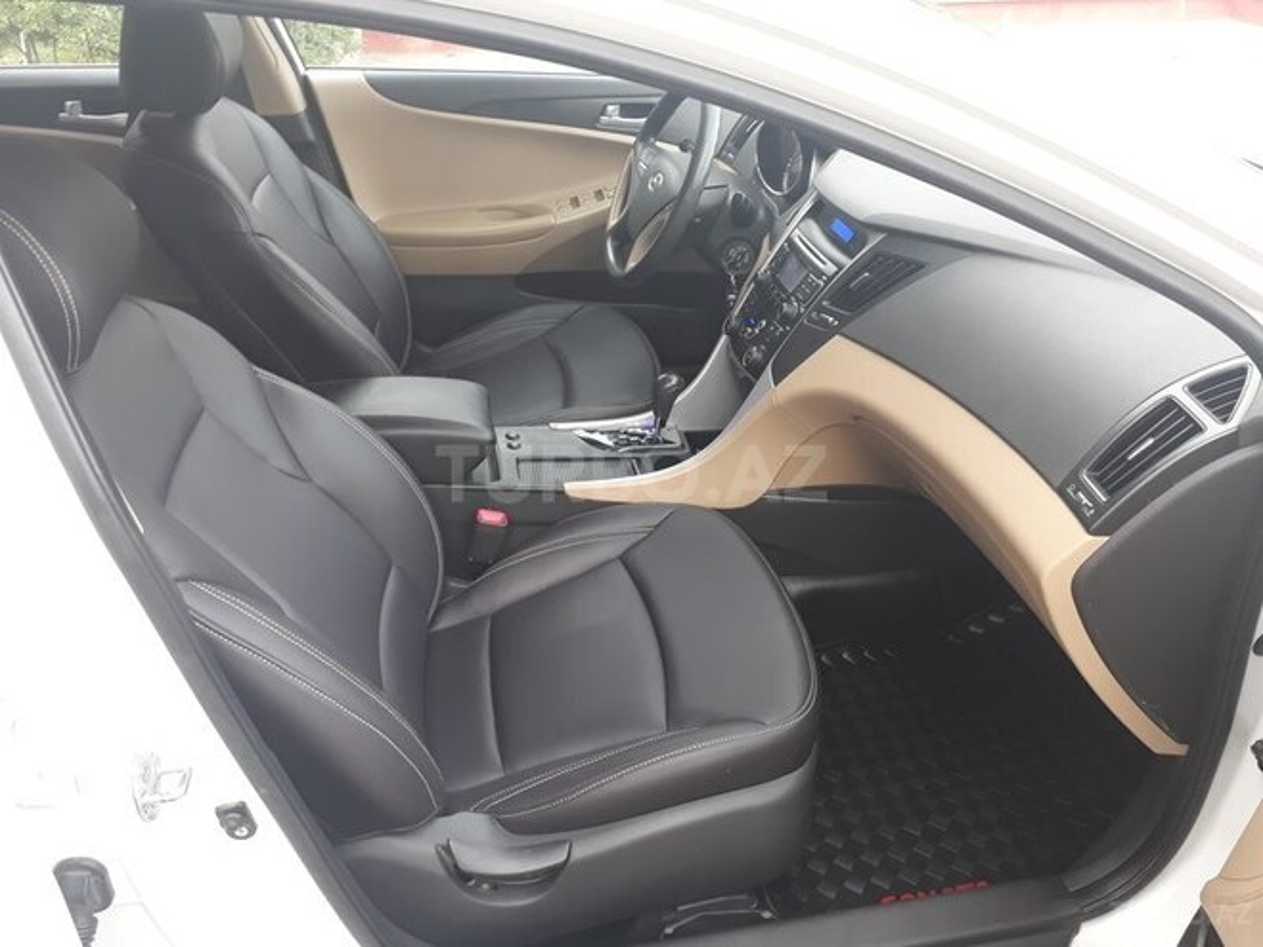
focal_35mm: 27
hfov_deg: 65.3
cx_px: 632
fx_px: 985
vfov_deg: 51.4
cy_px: 474
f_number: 1.9
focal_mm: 3.6
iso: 64
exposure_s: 1/33
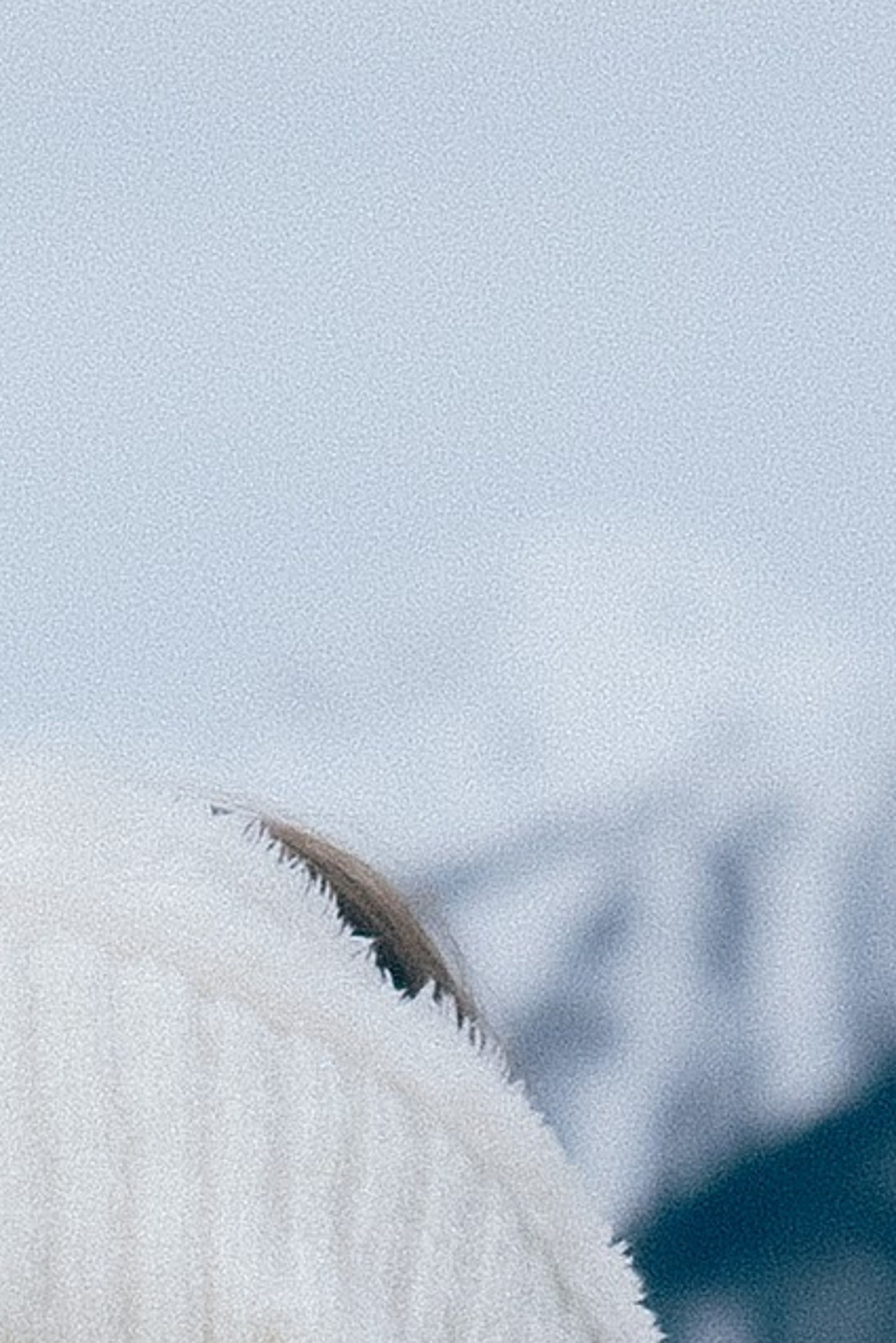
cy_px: 2619
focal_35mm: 428
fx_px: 15969
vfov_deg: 4.7
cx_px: -333
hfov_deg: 3.2
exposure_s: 1/100
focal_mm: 71
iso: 320
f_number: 7.1
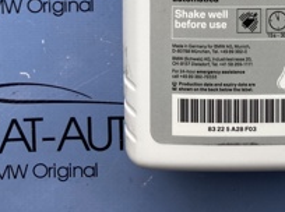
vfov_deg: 15.4
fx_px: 723
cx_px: 265
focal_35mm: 88
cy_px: -111
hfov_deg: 21.7
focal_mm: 3.99
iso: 20
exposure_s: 1/298
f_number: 1.8
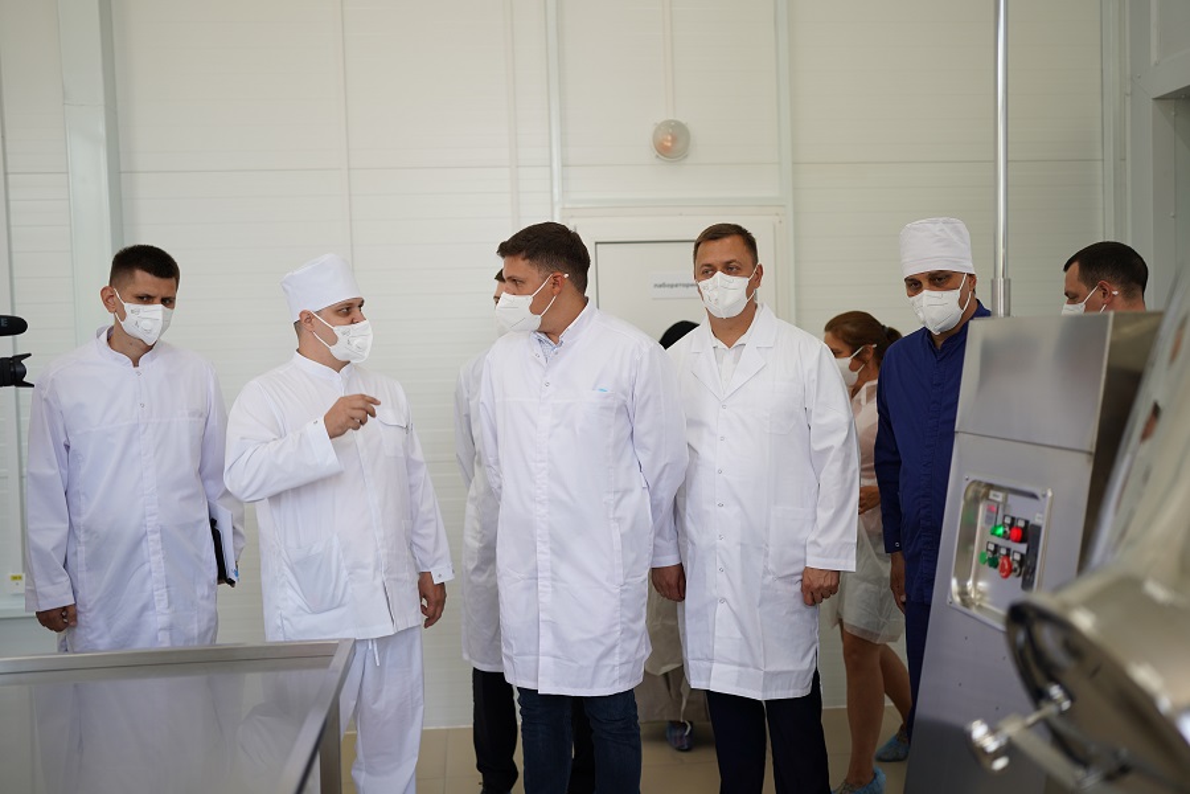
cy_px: 397
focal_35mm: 35
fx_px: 1157
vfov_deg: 37.9
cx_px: 595
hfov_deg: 54.4
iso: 100
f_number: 1.4
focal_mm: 35
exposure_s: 1/250
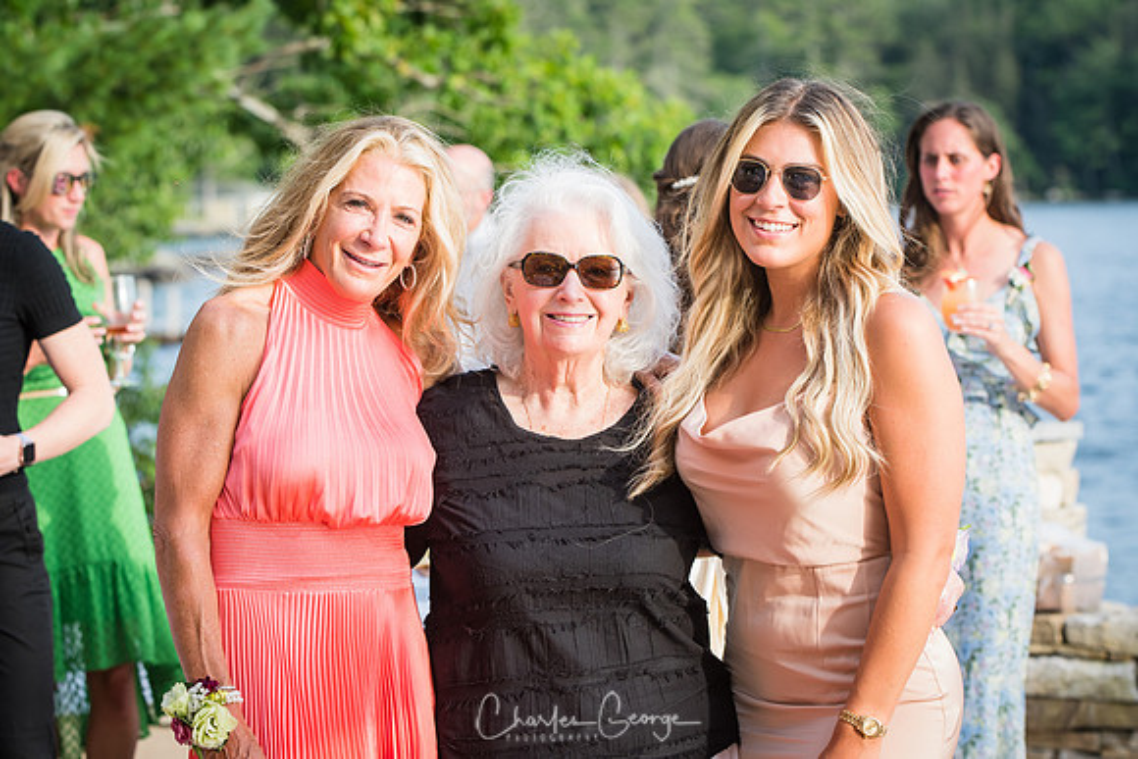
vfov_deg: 11.2
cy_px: 380
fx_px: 3889
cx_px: 569
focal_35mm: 123
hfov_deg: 16.6
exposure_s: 1/320
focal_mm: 82
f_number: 4
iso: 200
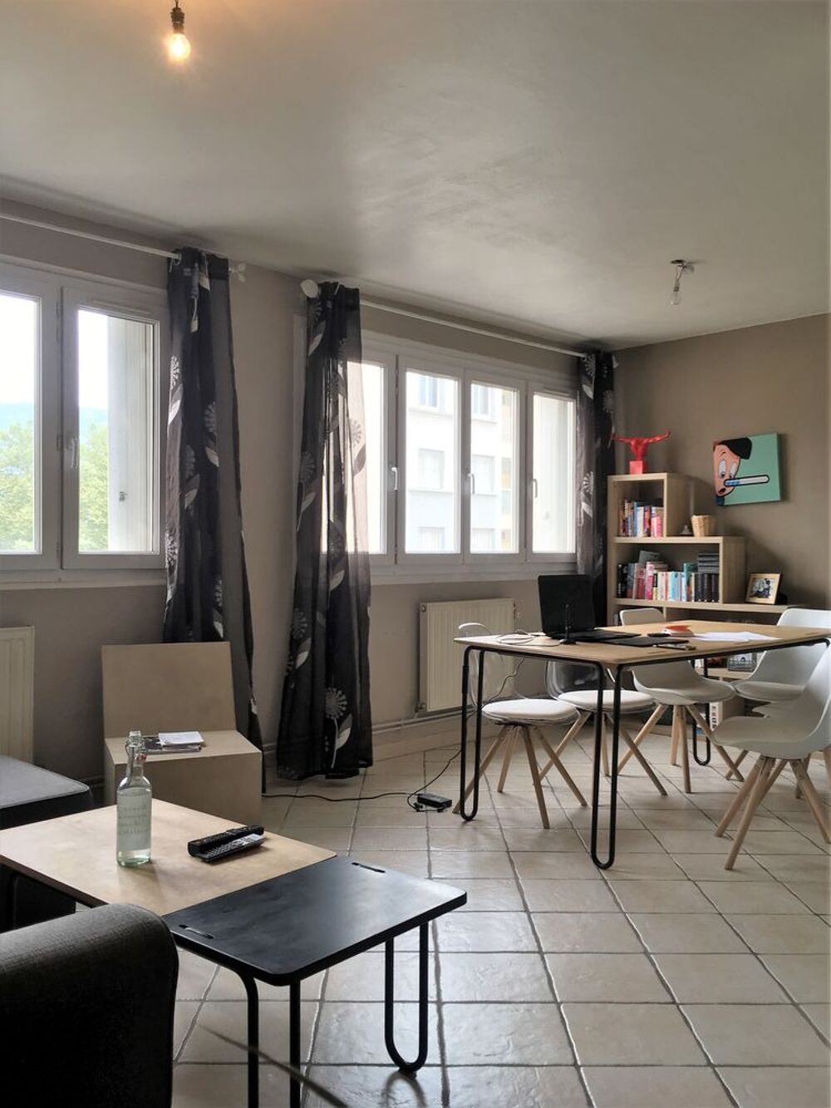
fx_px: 928
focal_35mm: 29
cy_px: 554
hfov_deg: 48.2
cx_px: 416
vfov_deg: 61.7
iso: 32
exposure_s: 1/100
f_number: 2.2
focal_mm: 4.15
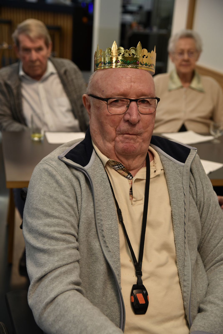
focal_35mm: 58
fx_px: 538
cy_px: 167
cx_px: 112
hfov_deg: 23.4
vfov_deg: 34.5
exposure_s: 1/100
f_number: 5
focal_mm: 58
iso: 400
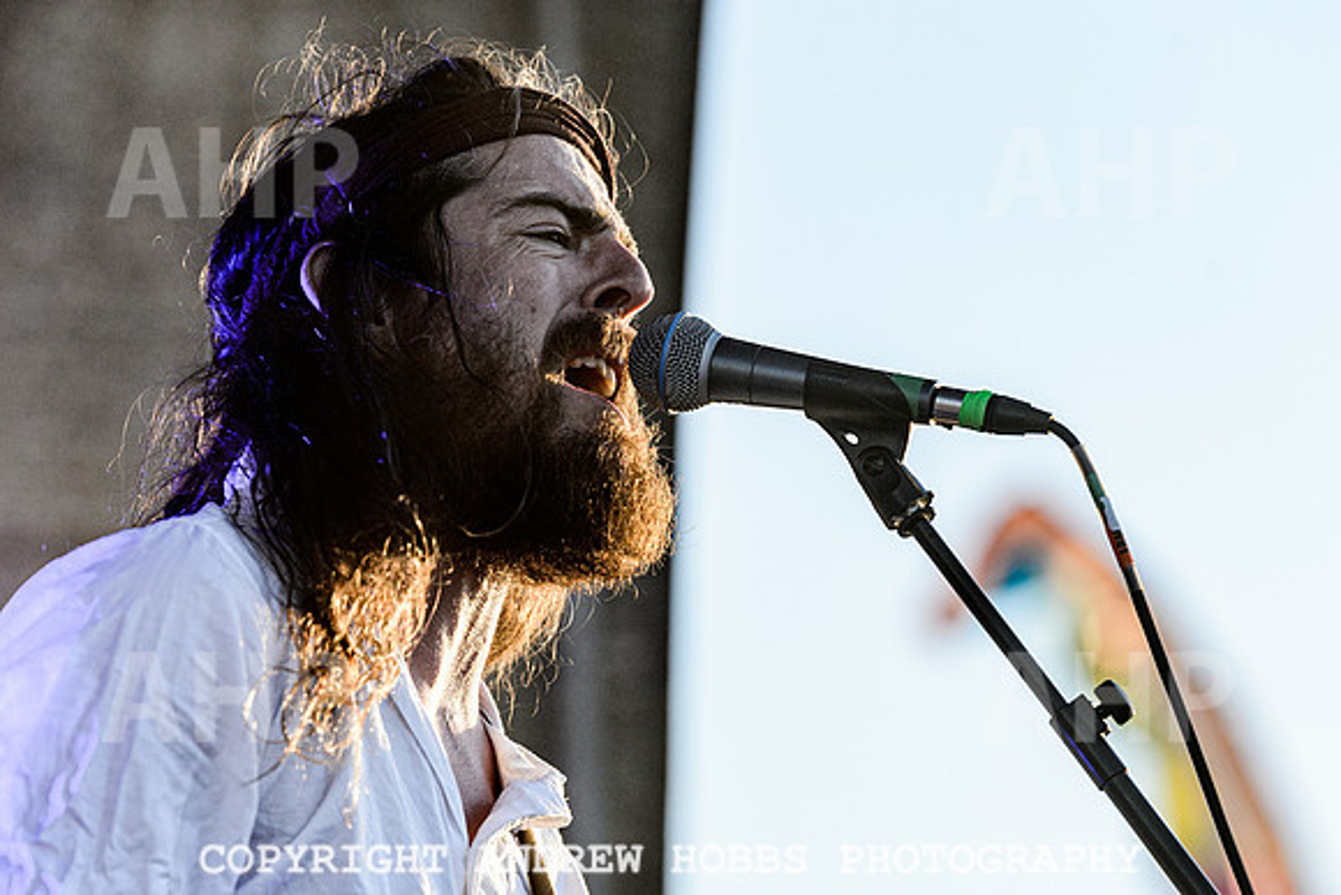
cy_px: 499
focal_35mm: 223
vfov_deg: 6.2
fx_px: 8325
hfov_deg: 9.2
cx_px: 748
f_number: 4.5
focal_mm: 200
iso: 1250
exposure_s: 1/2000
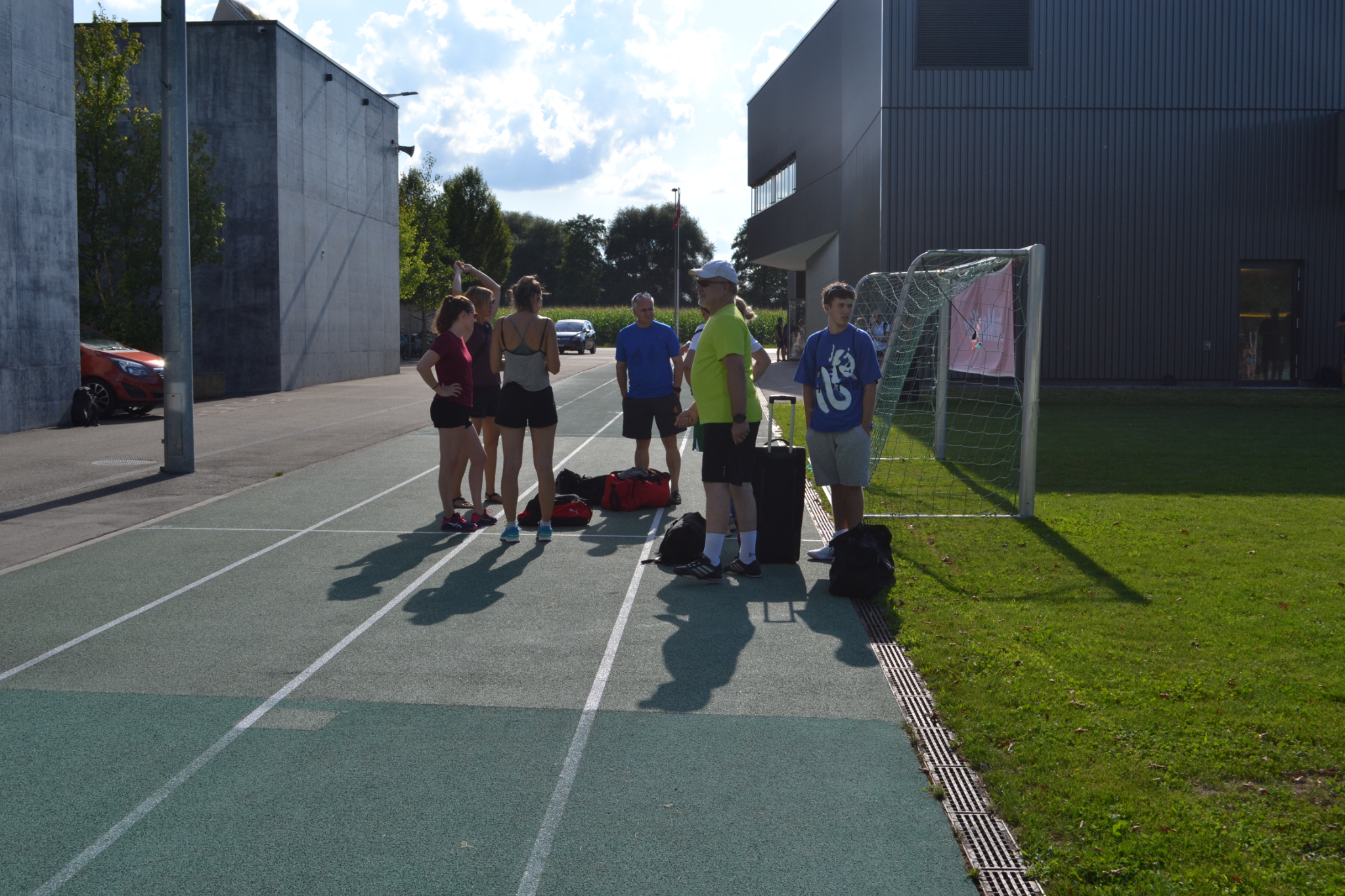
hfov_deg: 49.6
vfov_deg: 34.2
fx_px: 1457
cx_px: 672
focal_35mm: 39
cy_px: 448
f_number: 8
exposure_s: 1/250
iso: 100
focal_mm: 26
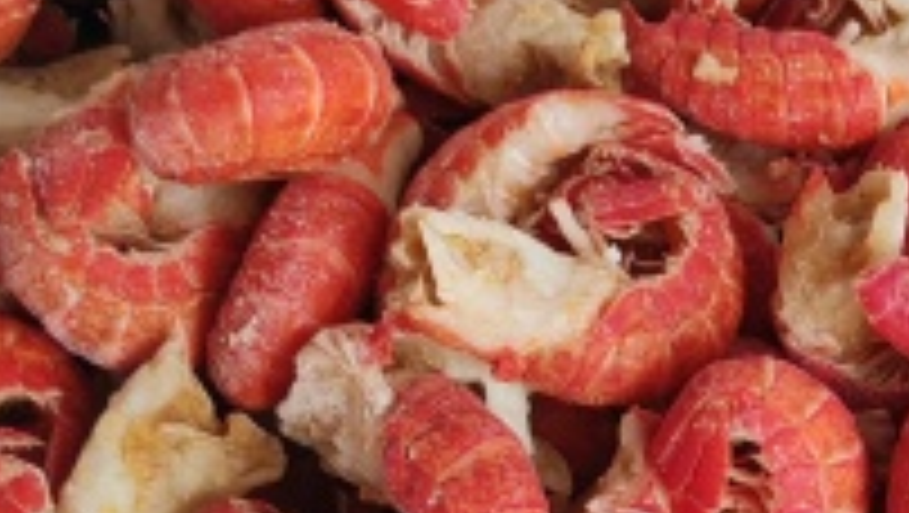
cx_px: 1143
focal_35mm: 155
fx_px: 3739
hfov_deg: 13.4
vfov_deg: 7.7
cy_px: 812
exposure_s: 1/100
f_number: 1.9
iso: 250
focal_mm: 6.12
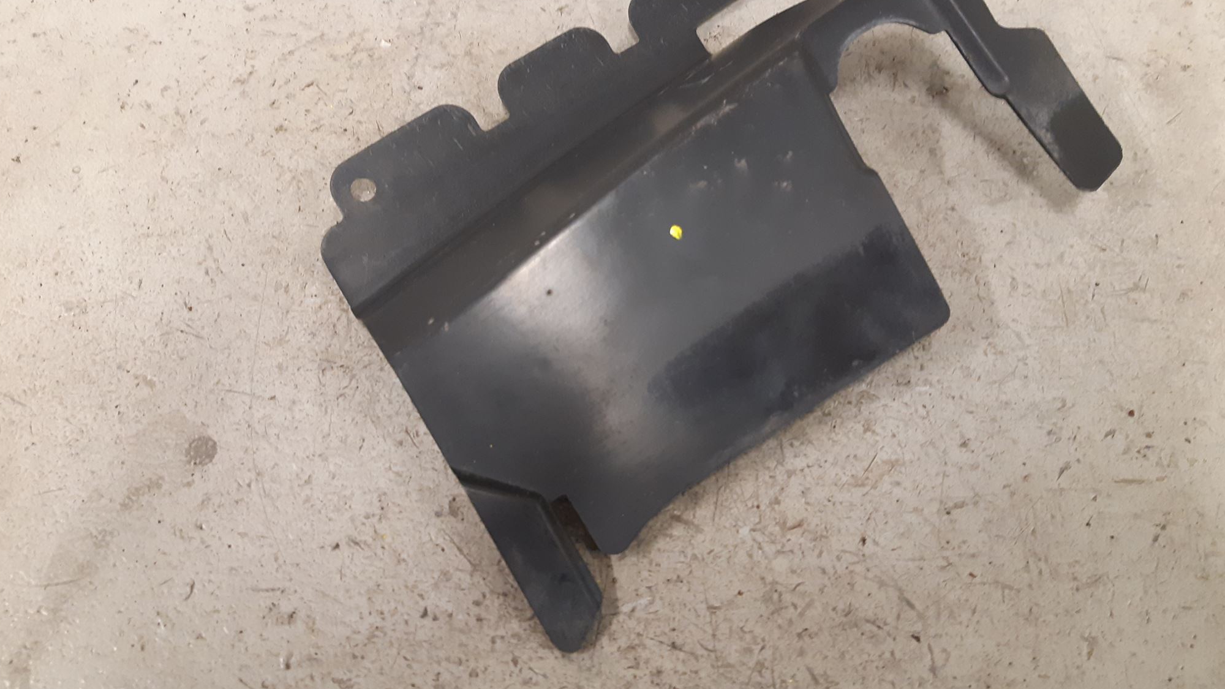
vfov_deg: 40.1
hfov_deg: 66.1
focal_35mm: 29
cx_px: 608
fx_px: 942
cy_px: 287
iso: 200
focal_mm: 3.93
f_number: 1.7
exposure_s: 1/33
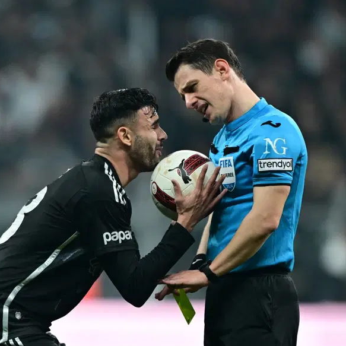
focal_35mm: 513
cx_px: 180
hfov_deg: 3.4
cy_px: 173
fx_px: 5801
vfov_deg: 3.4
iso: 1600
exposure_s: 1/1600
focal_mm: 400
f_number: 2.8
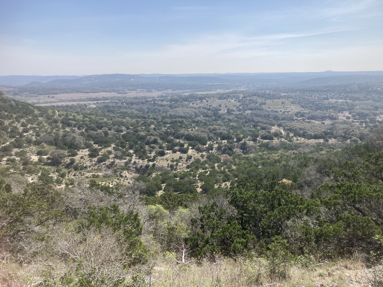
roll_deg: +0.2
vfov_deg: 49.7
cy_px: 144
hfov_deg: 63.4
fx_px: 310
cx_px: 192
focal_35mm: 28
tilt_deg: -15.6
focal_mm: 3.99
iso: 25
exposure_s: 1/2433
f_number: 1.8
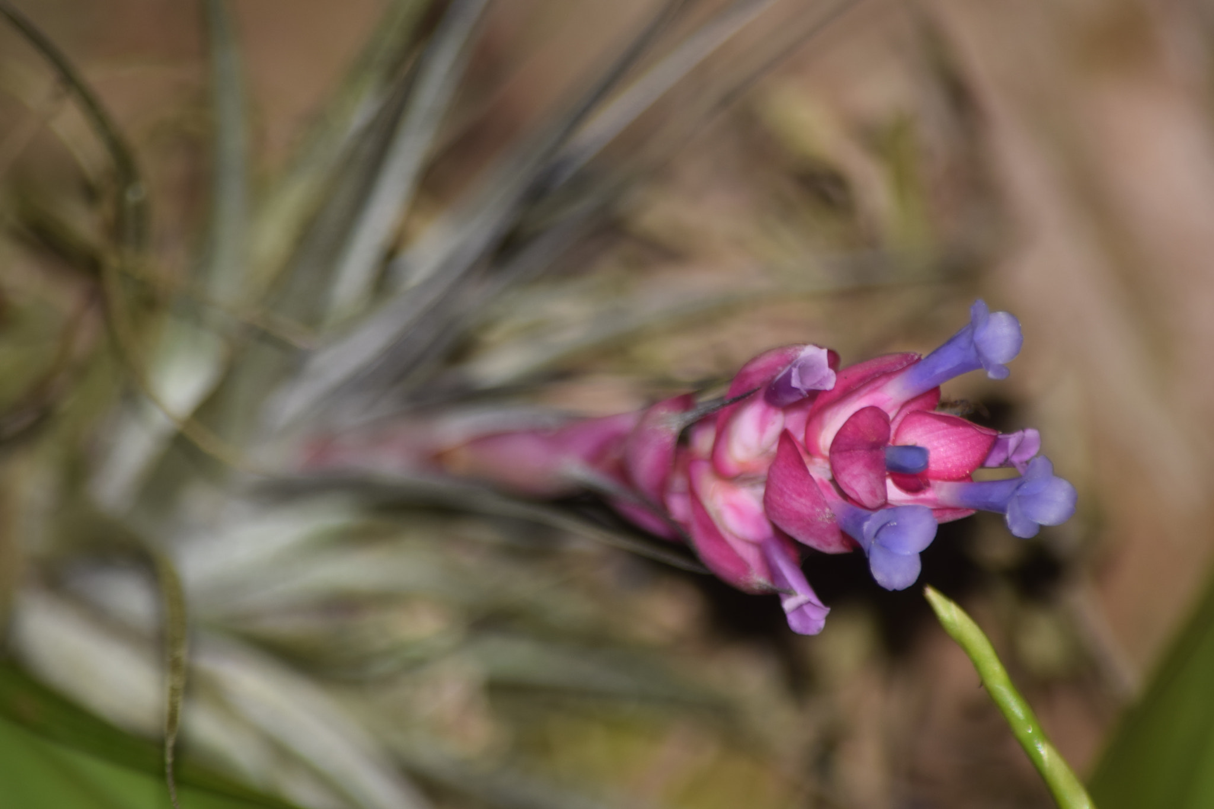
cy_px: 404
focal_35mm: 450
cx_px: 607
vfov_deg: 3.1
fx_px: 15173
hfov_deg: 4.6
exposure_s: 1/60
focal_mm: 300
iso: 220
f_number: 8
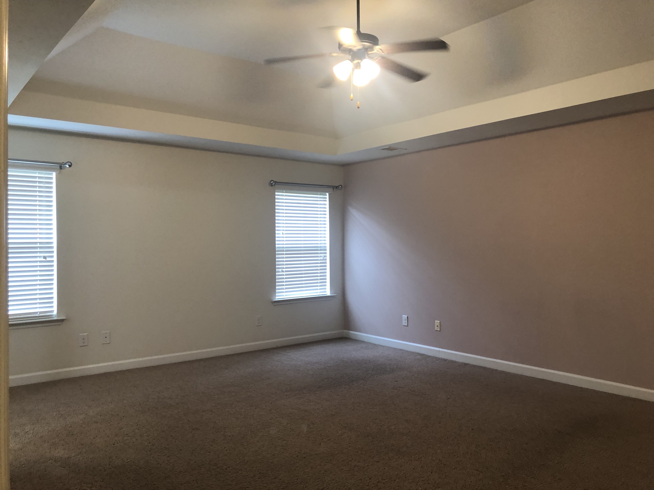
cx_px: 327
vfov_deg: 49.7
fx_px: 529
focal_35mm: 28
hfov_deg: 63.4
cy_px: 245
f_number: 1.8
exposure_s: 1/15
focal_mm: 3.99
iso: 40
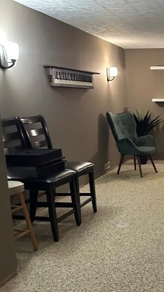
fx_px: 387
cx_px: 191
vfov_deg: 40.9
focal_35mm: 50
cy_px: 189
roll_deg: -0.2
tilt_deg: -13.3
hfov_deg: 22.3
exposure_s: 1/40
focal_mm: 5.7
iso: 500
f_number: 1.5
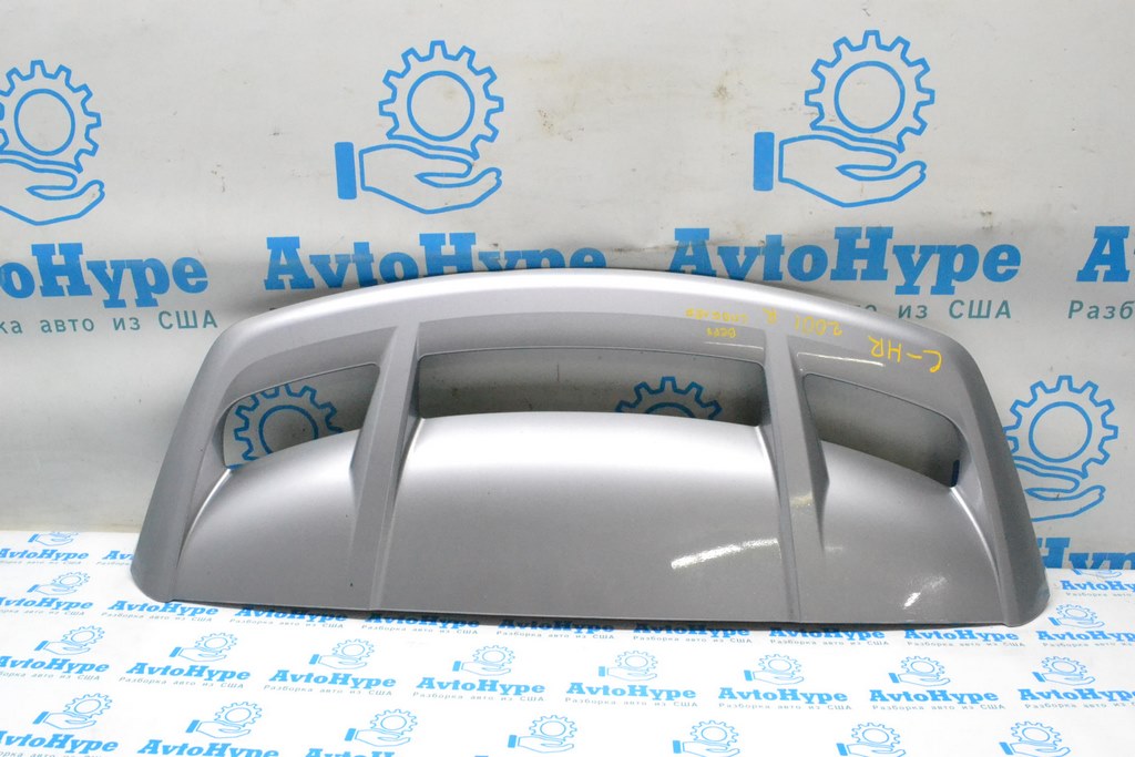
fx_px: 946
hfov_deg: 61.9
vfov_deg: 43.6
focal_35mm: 30
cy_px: 378
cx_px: 568
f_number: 13
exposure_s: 1/100
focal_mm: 20
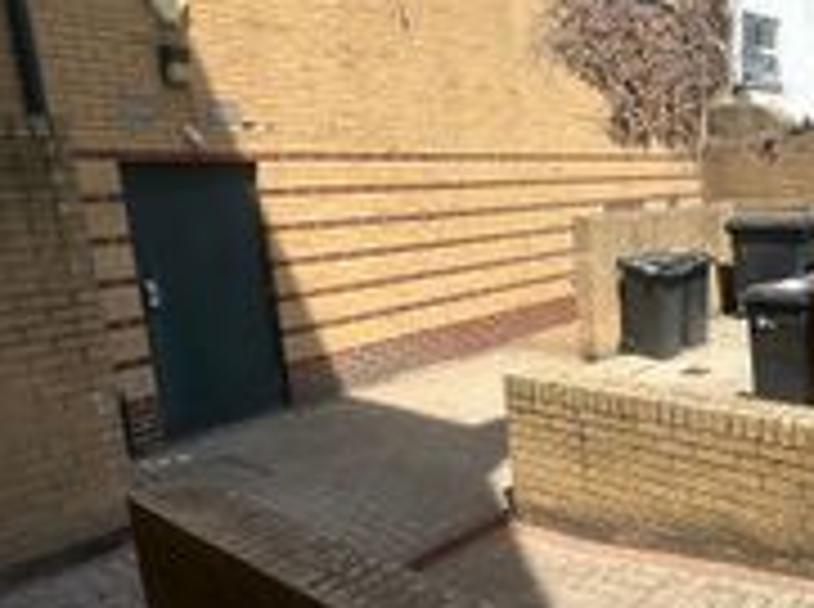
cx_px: 675
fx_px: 728
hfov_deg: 53.7
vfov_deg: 45.3
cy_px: 302
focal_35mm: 31
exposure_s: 1/1887
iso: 50
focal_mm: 2.22
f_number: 2.2
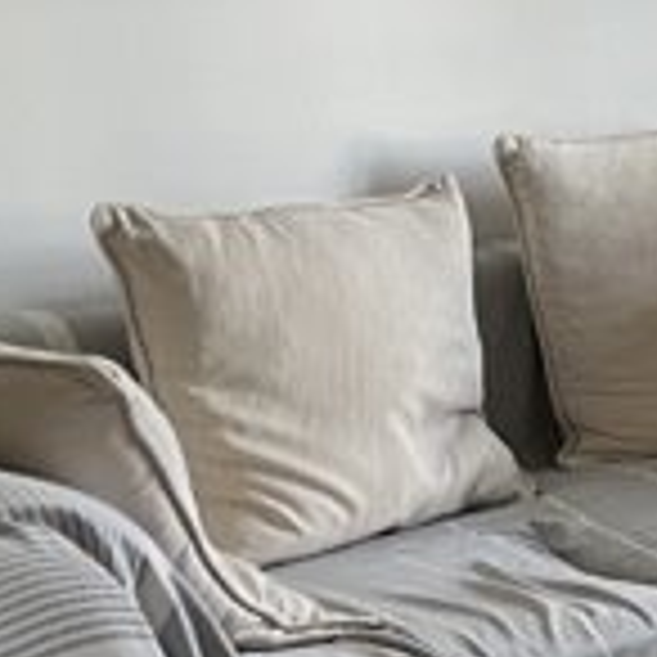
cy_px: 688
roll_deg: -2.7
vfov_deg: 13.6
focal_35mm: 126
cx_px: 1701
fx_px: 2706
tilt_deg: -18.6
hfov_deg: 11.1
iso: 125
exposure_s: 1/74
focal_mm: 5.1
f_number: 1.6
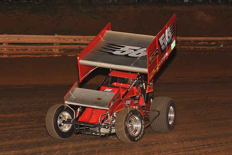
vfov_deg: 13.0
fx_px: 677
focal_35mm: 105
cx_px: 116
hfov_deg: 19.5
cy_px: 78
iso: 800
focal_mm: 105
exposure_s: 1/320
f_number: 6.3
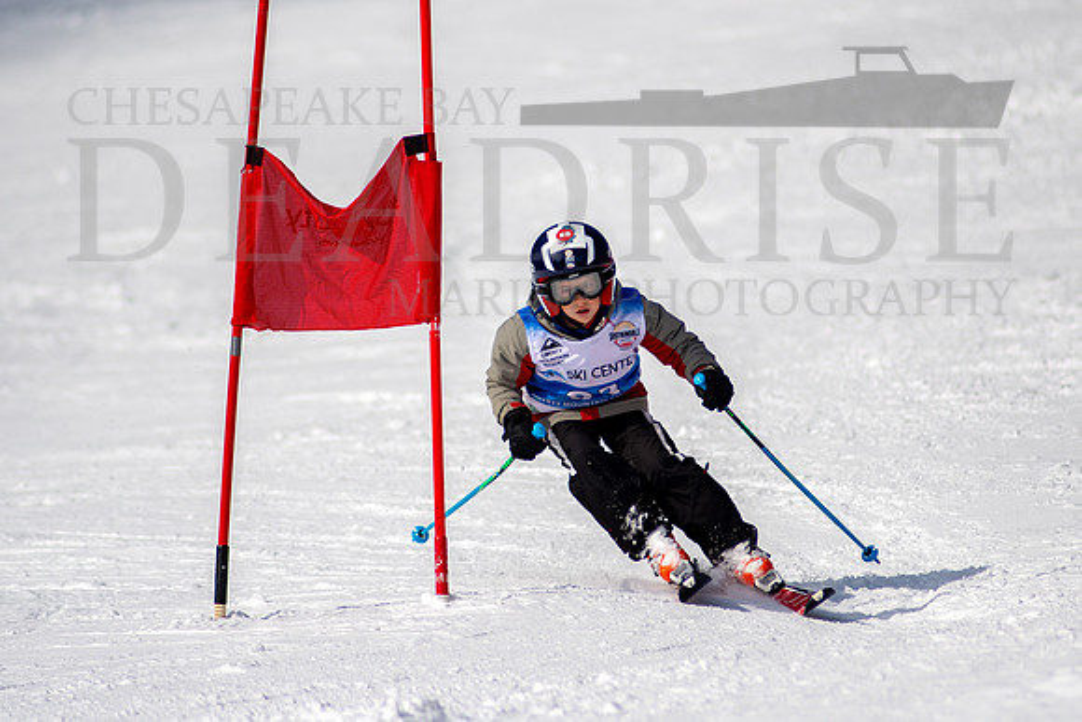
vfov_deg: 2.4
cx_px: 552
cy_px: 304
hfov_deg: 3.5
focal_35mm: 584
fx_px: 17556
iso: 100
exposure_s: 1/6400
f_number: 2.8
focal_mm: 300
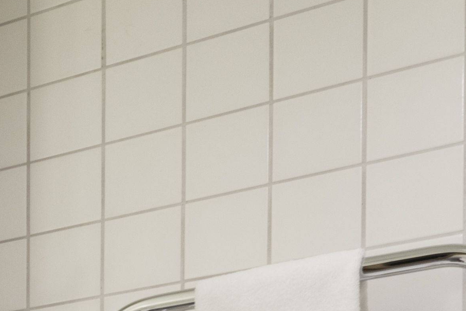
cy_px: 679
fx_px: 1139
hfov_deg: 19.7
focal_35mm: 88
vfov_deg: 12.9
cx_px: -257
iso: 200
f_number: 10
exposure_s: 1/4
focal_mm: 14
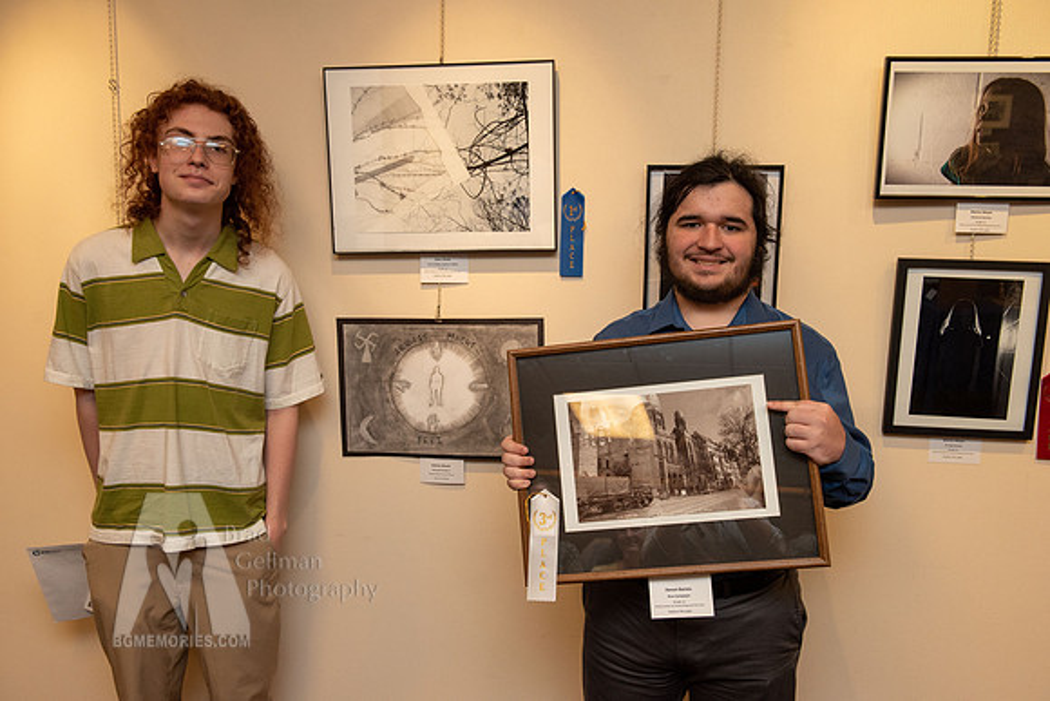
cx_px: 525
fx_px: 934
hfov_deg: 58.7
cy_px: 350
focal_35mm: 32
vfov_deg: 41.1
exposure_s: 1/125
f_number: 5.6
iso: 1600
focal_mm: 32
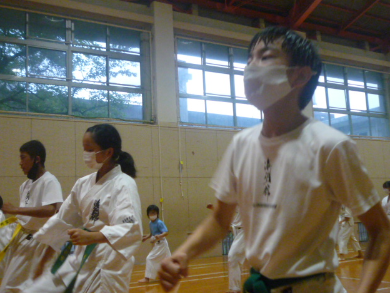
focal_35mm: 41
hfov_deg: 45.8
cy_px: 150
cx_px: 192
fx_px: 462
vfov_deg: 35.1
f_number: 2.8
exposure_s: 1/80
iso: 400
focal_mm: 4.4
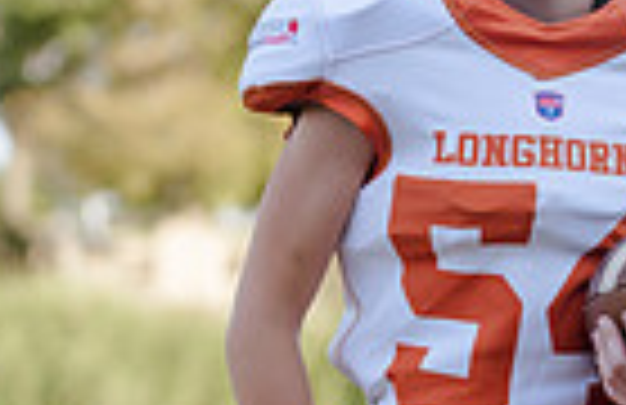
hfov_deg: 6.7
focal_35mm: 310
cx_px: 570
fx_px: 5343
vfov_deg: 4.3
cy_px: 370
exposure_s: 1/320
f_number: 3.2
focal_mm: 70
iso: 125
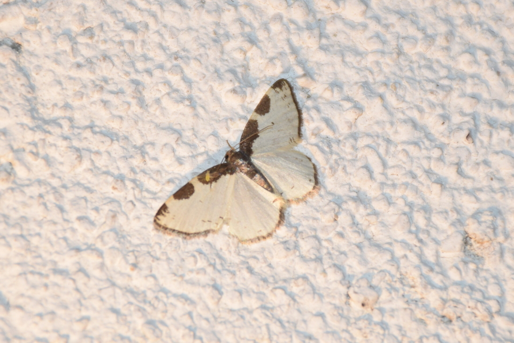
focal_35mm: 210
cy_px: 172
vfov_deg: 6.5
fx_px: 2997
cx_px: 257
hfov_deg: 9.8
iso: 320
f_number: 7.1
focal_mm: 140
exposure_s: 1/200
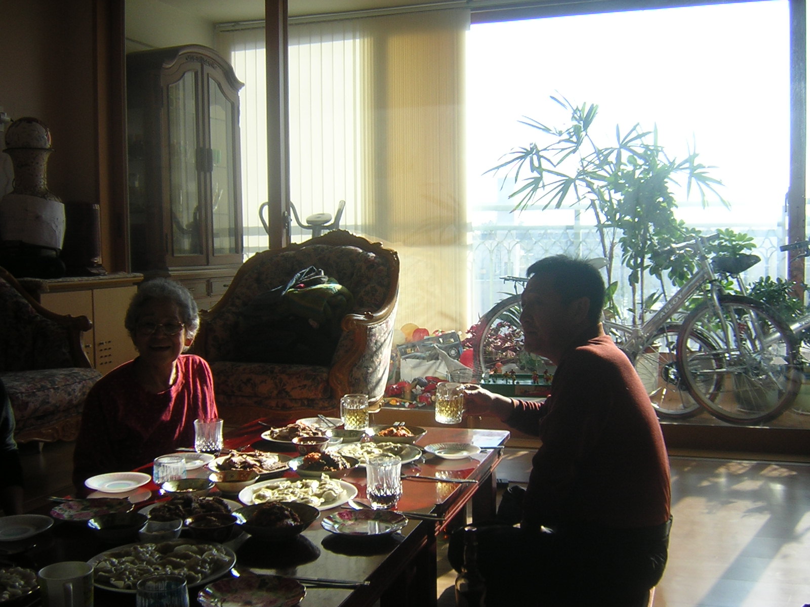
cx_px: 405
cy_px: 304
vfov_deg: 39.7
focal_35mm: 36
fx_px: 842
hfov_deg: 51.4
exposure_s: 1/292
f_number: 2.6
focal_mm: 4.7
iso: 100
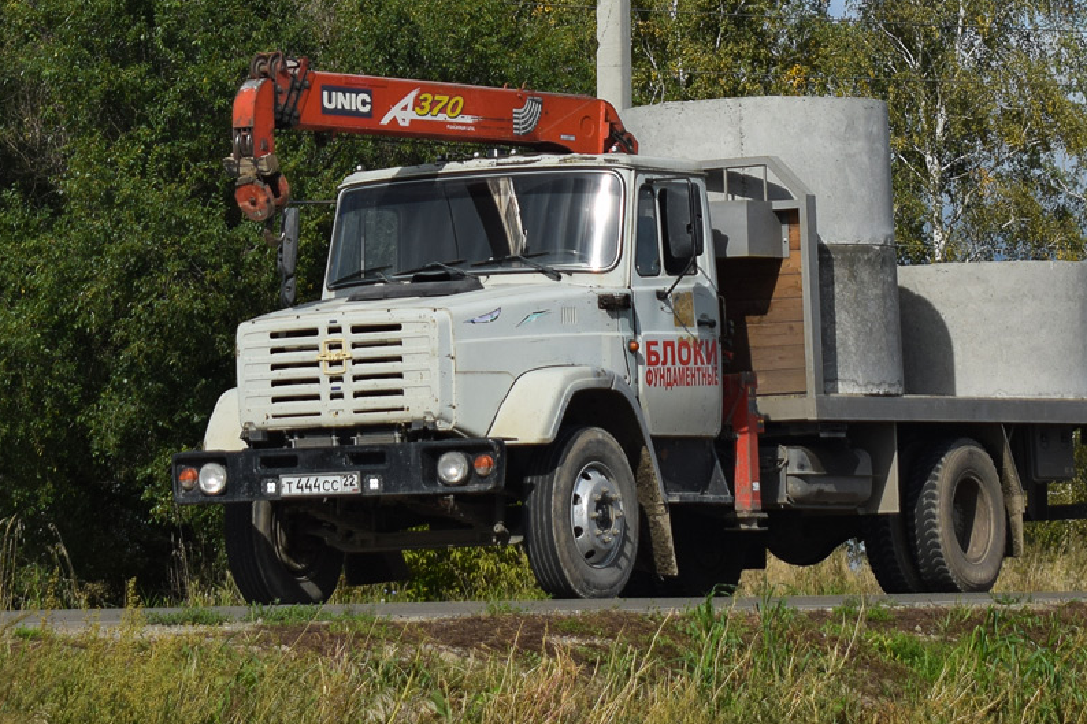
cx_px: 574
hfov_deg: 16.4
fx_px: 3766
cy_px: 190
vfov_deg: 11.0
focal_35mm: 125
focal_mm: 55
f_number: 6.3
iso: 100
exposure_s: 1/800
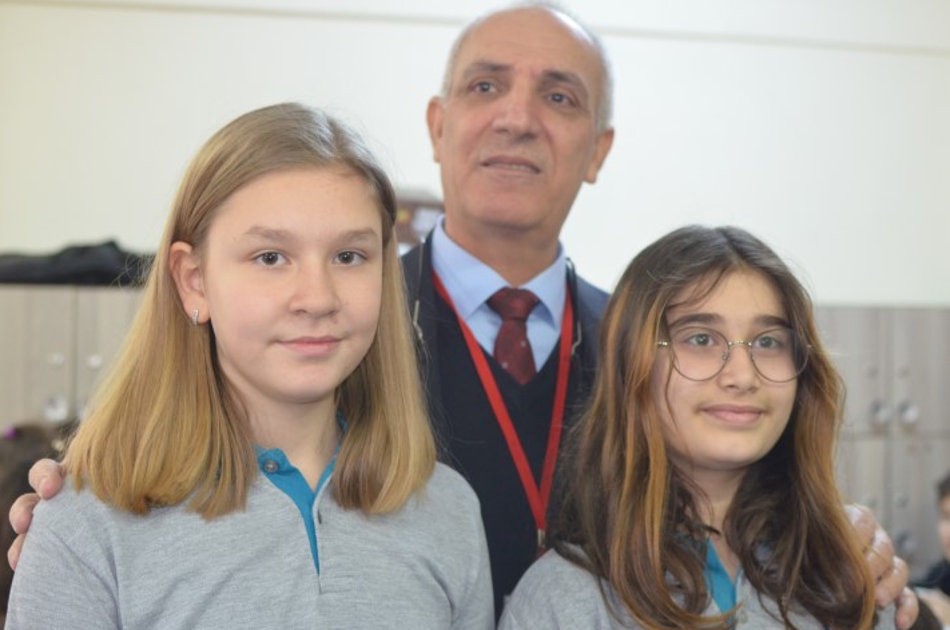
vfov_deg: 25.2
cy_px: 320
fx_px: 1409
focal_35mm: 54
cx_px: 468
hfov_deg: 37.3
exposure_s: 1/60
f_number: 2.8
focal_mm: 35
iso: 1400
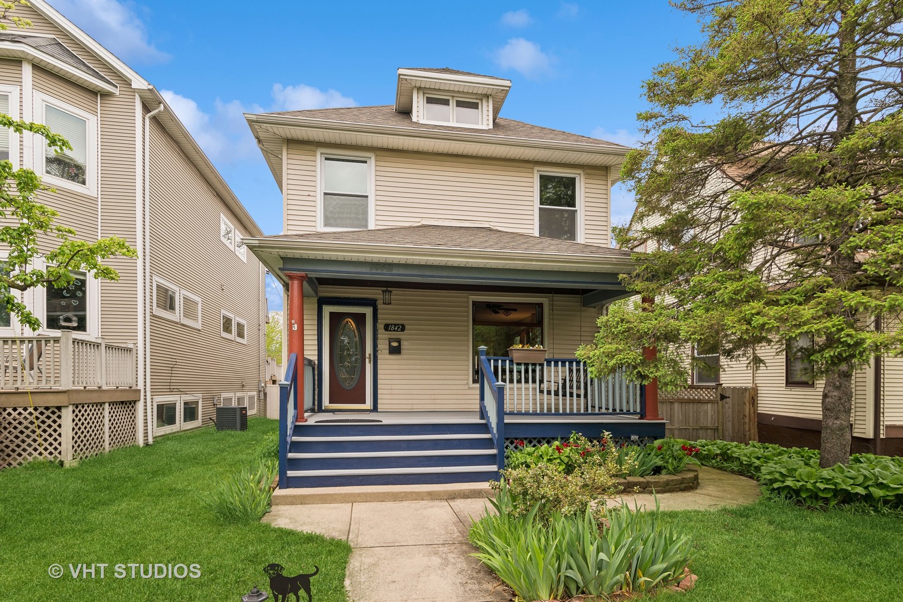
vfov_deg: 70.5
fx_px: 426
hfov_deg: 93.3
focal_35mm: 17
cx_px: 452
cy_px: 301
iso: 200
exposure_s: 1/80
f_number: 8
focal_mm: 17
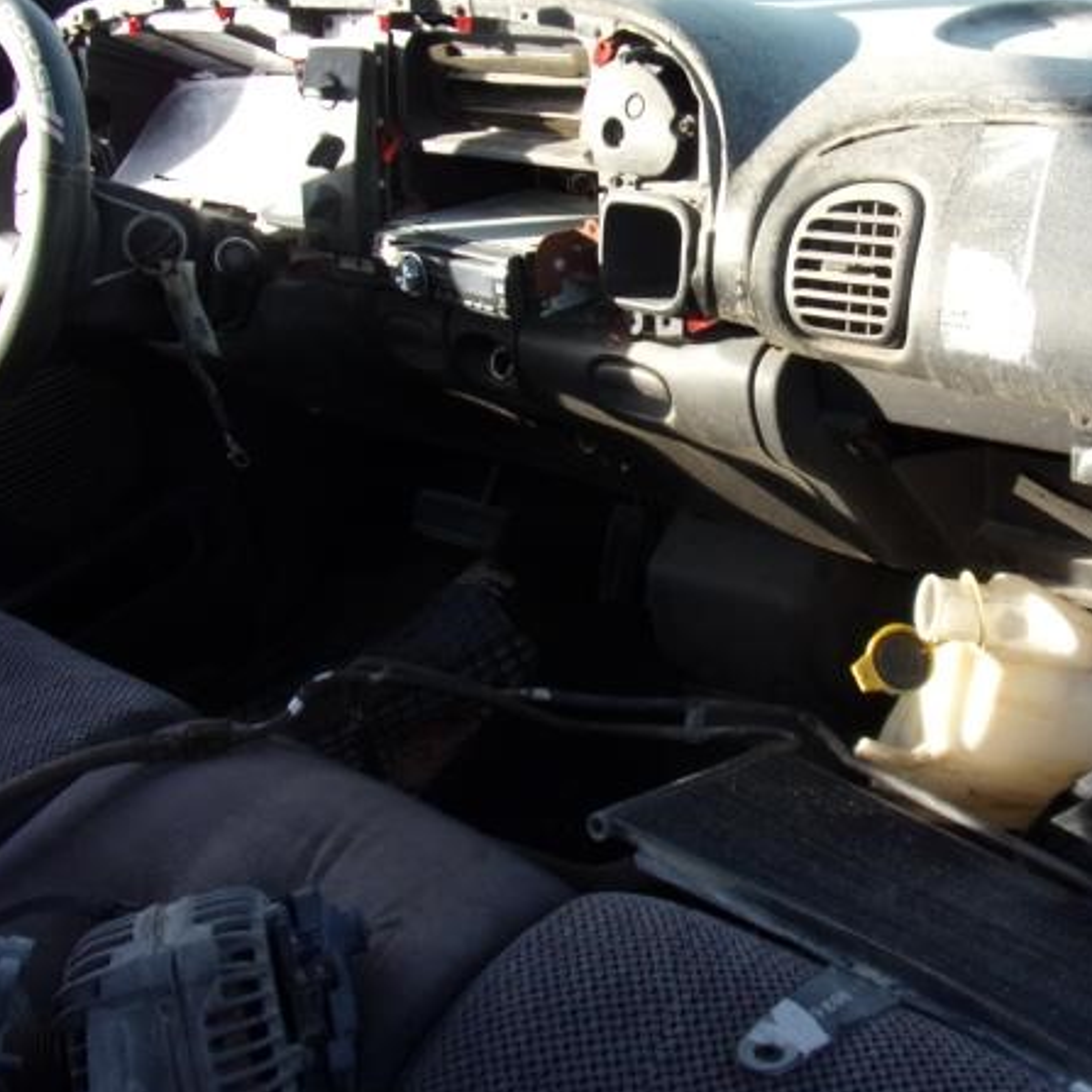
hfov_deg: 42.7
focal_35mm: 38
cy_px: 398
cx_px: 794
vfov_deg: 43.5
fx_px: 1356
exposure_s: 1/150
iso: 80
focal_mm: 4.3
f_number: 3.3
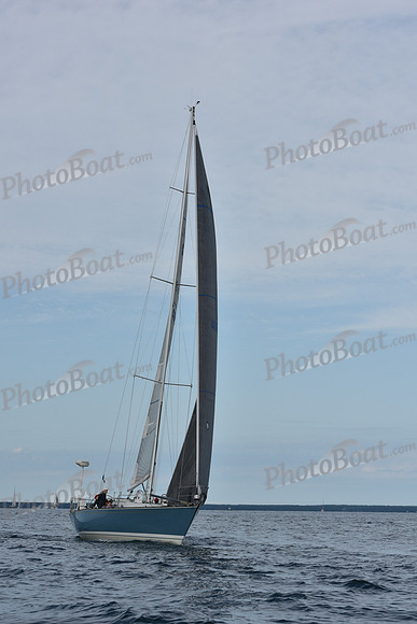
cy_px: 312
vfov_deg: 23.6
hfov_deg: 15.9
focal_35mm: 86
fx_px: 1493
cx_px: 208
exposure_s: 1/1000
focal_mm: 86
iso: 320
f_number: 10
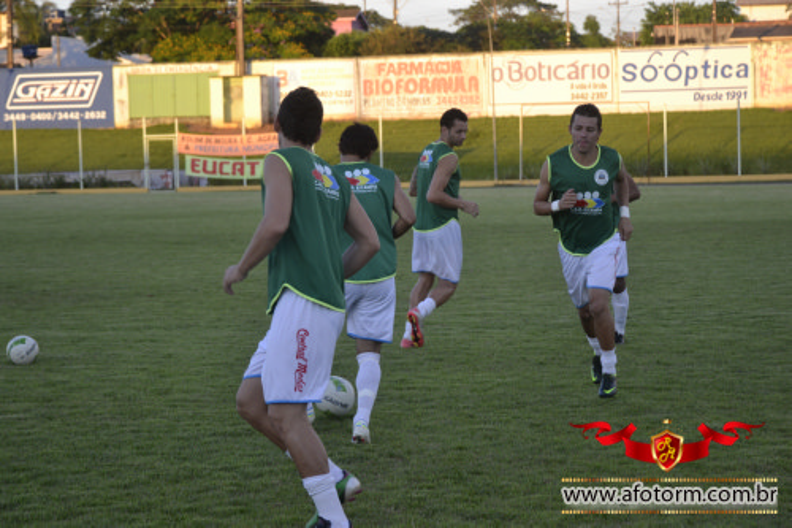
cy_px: 264
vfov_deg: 13.8
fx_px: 2177
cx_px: 396
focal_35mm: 99
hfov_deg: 20.6
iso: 400
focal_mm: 66
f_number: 5.3
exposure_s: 1/320
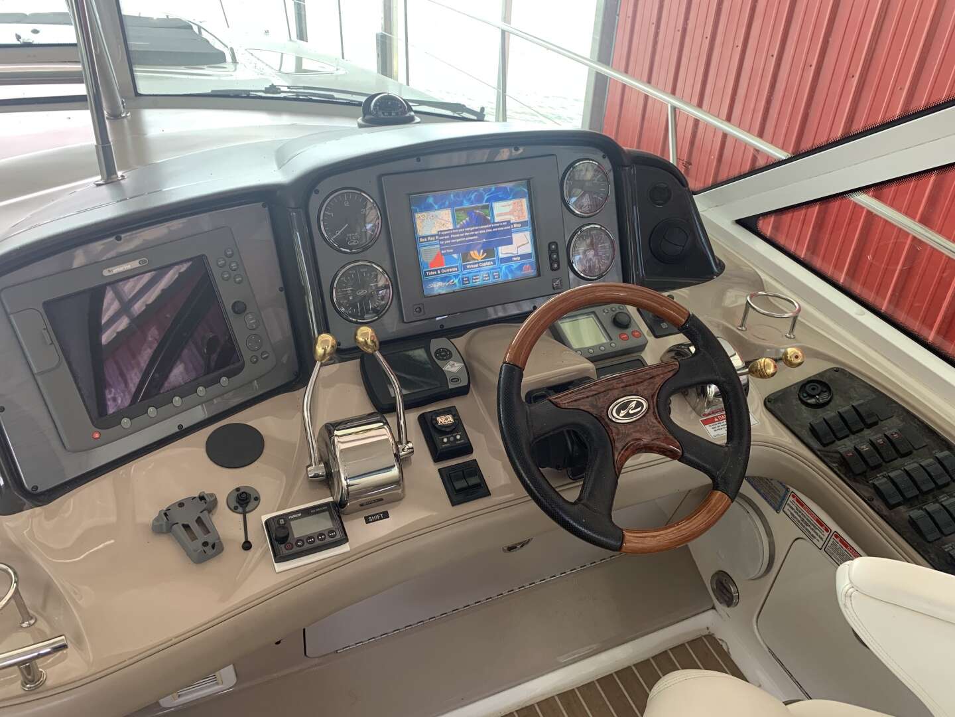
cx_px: 478
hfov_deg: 67.3
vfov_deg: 53.1
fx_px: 717
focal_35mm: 26
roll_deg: -2.5
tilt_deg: -32.0
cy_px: 358
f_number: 1.8
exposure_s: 1/121
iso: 64
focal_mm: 4.25
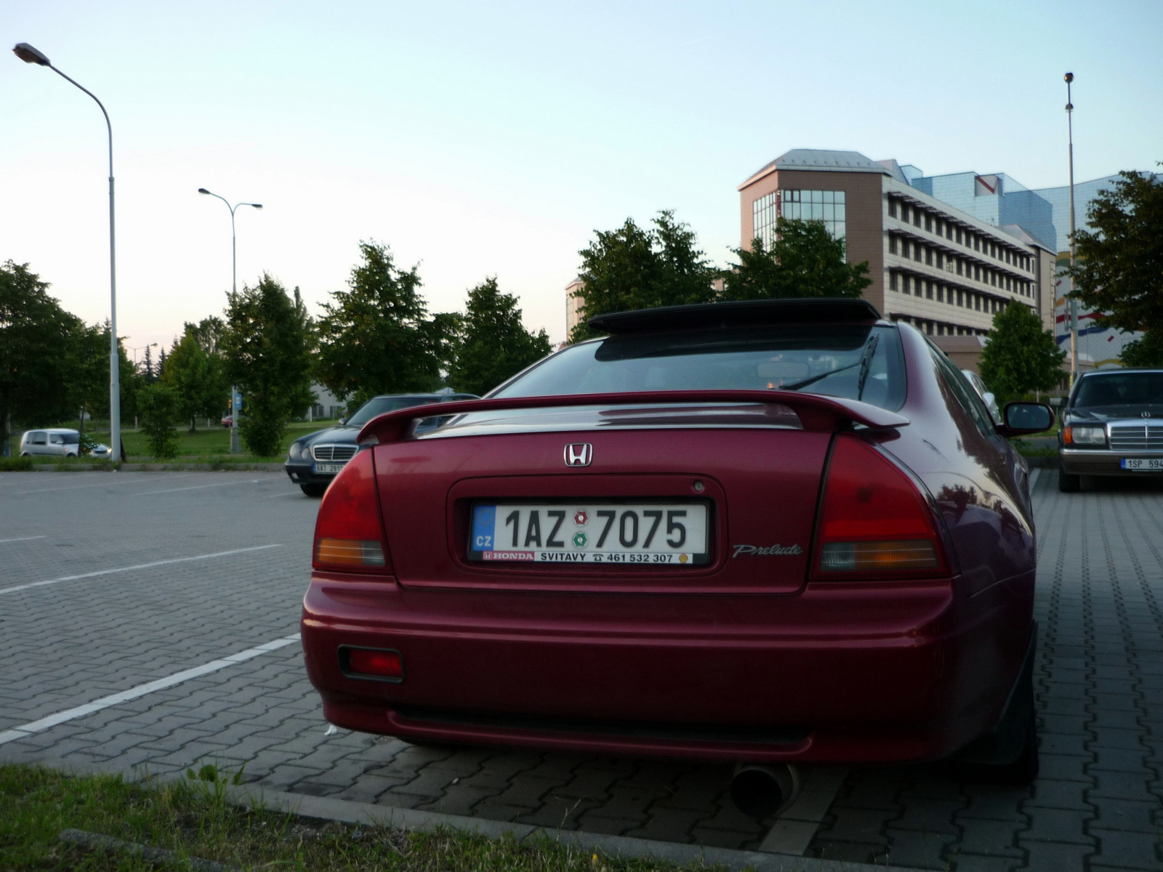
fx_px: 1109
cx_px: 582
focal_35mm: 33
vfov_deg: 42.9
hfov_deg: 55.4
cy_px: 436
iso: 100
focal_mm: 5.5
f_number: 2.8
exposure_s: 1/80
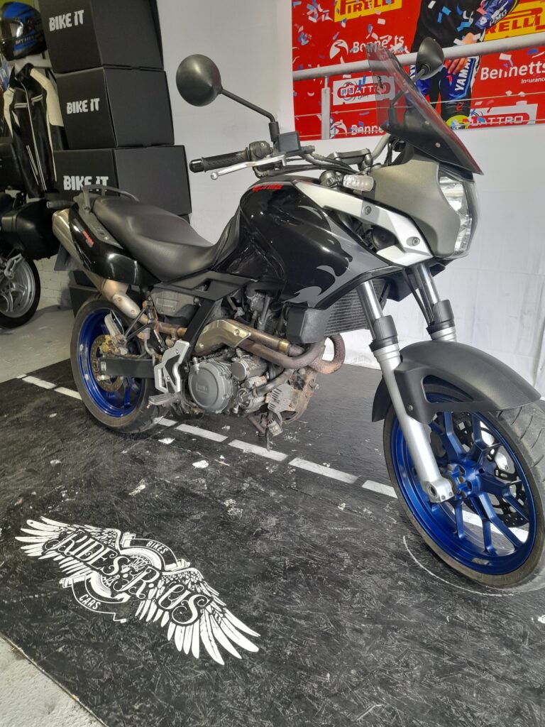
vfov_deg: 69.4
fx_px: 525
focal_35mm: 25
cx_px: 272
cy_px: 364
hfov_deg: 54.9
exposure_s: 1/50
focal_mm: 4.6
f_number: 2
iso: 160
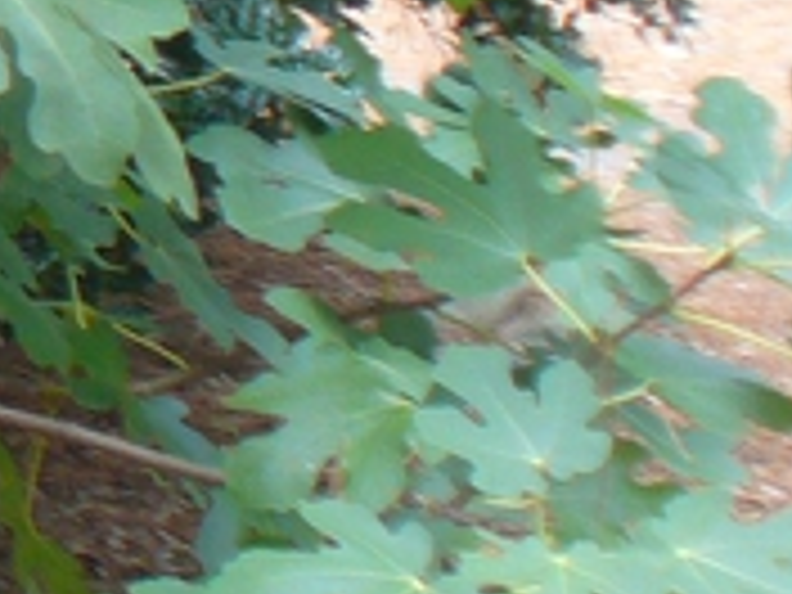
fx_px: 4919
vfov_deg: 6.8
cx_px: -1120
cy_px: -279
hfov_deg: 8.4
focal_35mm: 215
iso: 100
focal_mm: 6.1
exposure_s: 1/50
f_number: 2.8
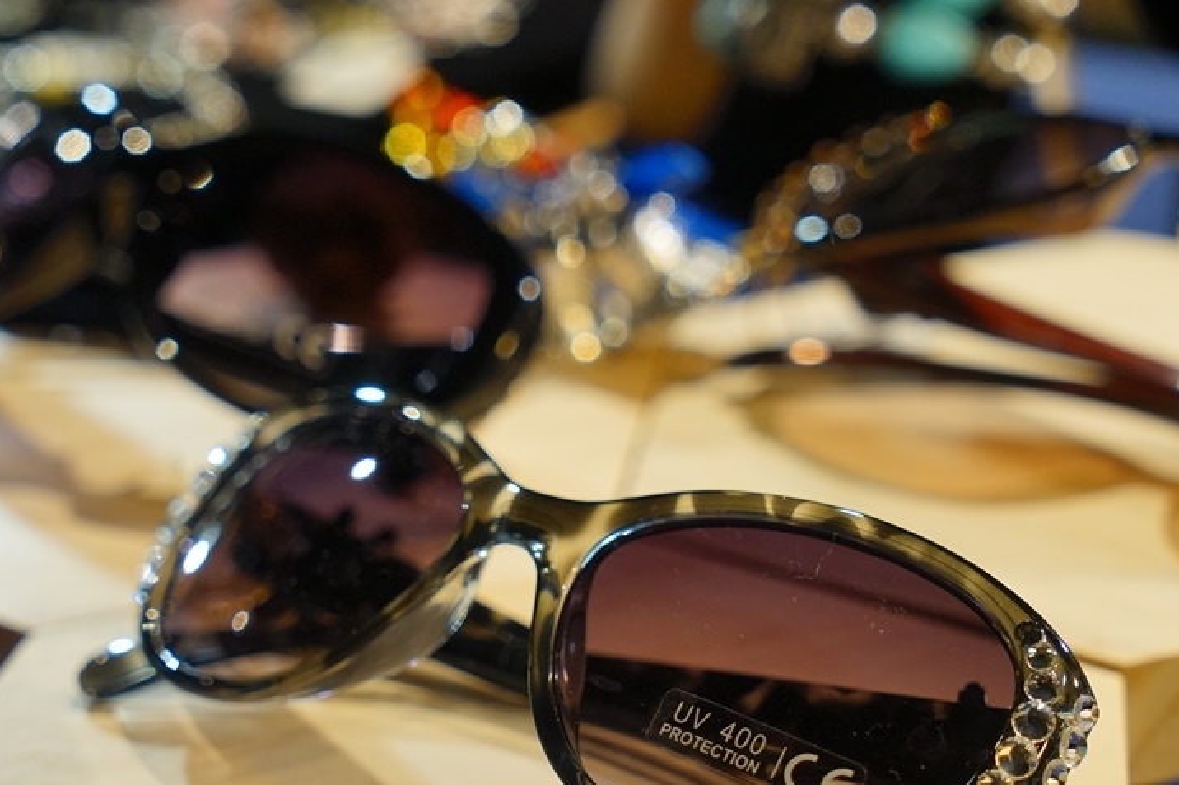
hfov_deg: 25.1
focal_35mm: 81
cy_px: 524
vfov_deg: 16.8
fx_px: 2652
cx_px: 529
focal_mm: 58
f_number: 5.6
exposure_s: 1/100
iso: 1000
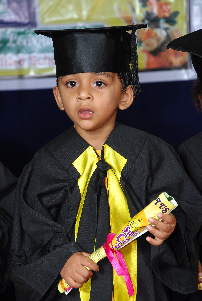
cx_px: 101
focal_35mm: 147
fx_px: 1234
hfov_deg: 9.4
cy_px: 150
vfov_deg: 13.9
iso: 200
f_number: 7.1
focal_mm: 98
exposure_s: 1/100
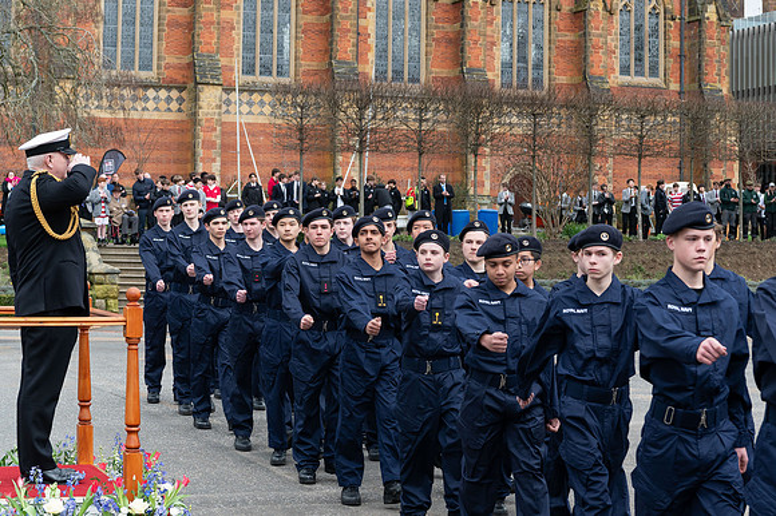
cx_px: 429
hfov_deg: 25.9
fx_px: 1683
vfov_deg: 17.4
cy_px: 242
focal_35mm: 78
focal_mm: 70
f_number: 8
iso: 720
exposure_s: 1/400
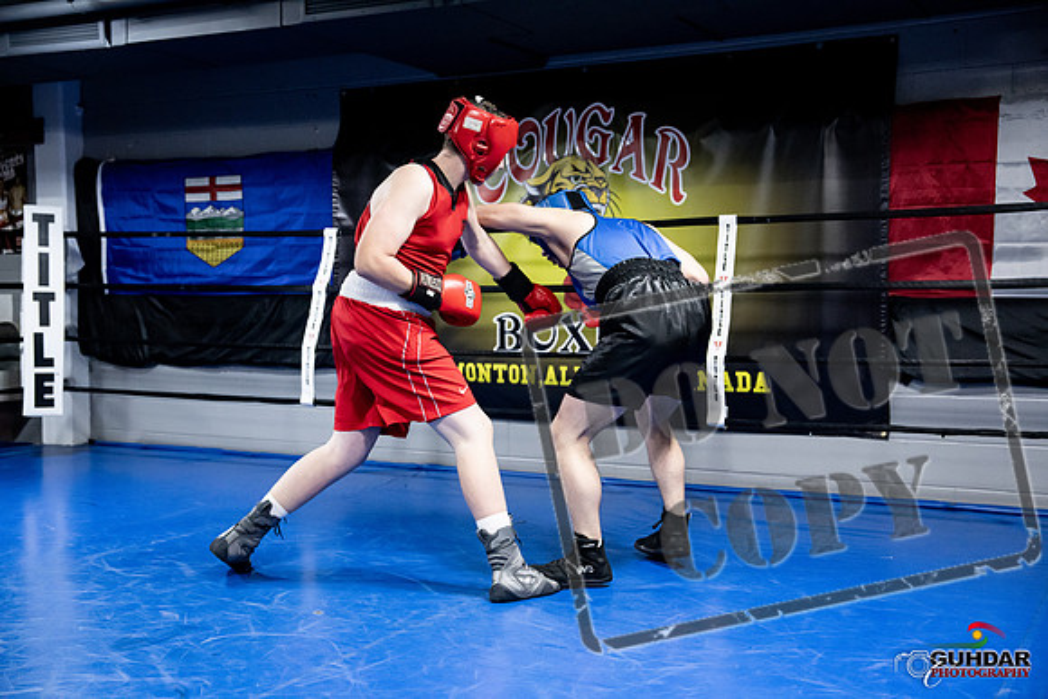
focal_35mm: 42
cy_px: 350
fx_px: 1223
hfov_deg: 46.4
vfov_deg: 31.9
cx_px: 524
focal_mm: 42
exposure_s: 1/1000
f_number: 2.8
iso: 8000
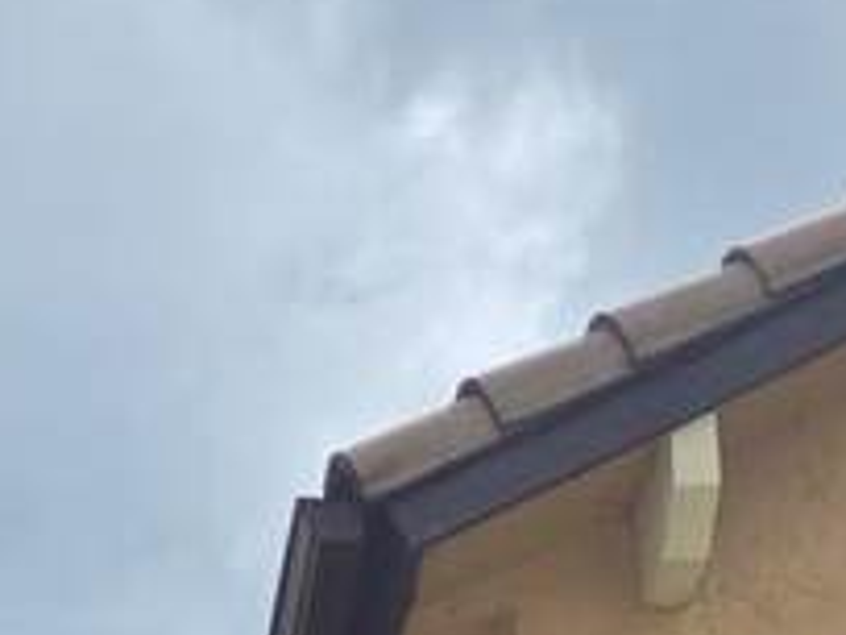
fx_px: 3519
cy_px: 1764
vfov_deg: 8.8
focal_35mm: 144
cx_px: -705
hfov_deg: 12.5
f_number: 1.8
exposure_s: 1/2321
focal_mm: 5.4
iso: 25
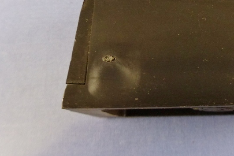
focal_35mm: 49
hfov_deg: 39.1
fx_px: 318
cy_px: 32
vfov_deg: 27.0
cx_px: 181
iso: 250
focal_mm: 4.5
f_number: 2.8
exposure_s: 1/60
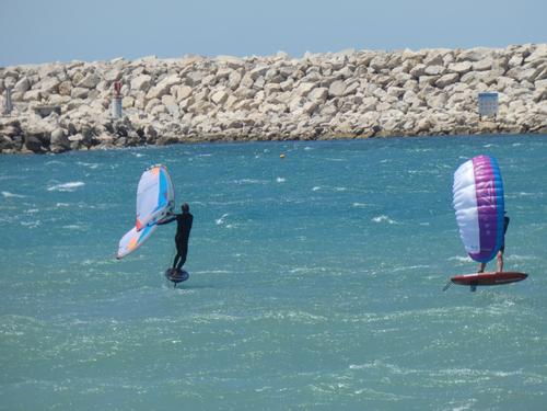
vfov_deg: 2.1
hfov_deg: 2.8
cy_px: 206
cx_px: 274
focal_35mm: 700
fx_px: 11061
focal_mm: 125.5
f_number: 5.6
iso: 160
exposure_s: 1/1000
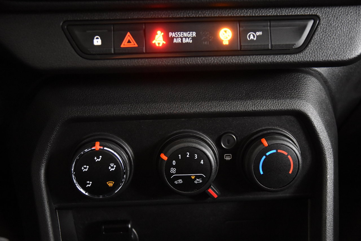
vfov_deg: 28.9
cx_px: 180
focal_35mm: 46
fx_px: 466
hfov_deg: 42.3
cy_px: 120
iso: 5600
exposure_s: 1/50
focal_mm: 31
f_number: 3.3
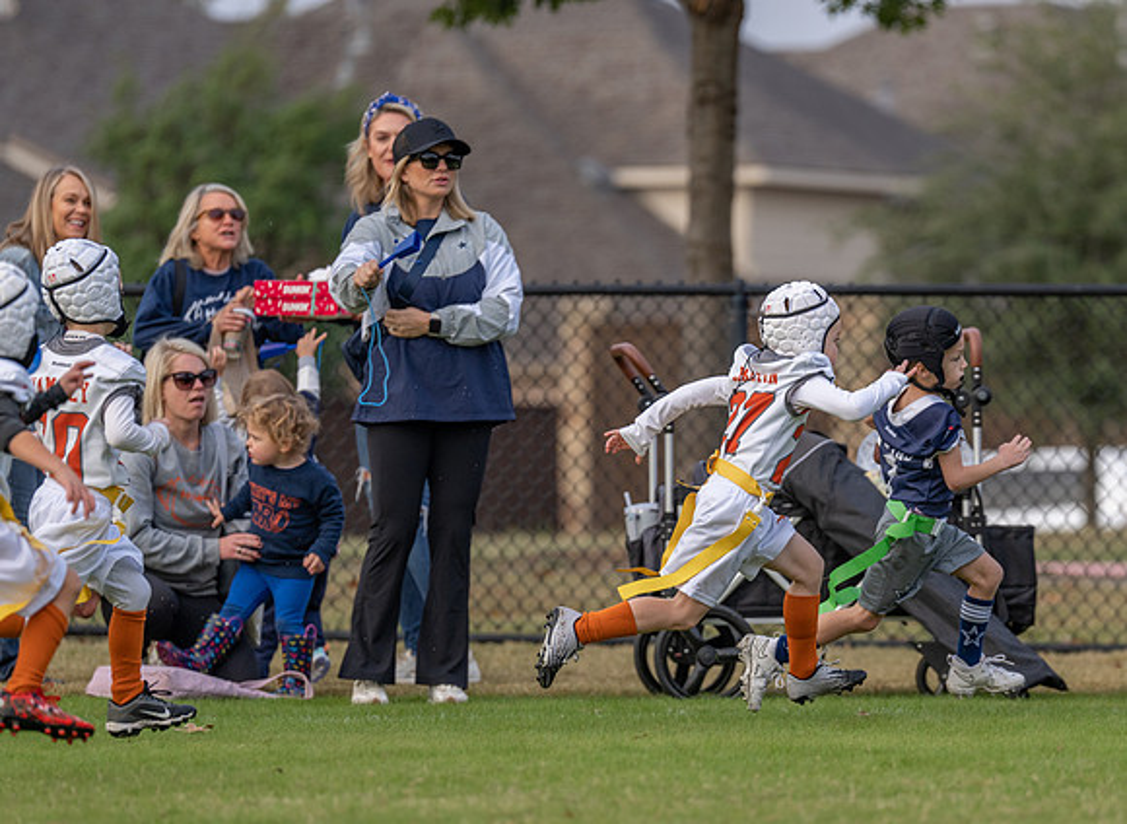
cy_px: 559
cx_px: 839
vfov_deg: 4.6
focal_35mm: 317
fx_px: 10219
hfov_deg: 6.3
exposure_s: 1/1000
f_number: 2.8
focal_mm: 200
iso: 250
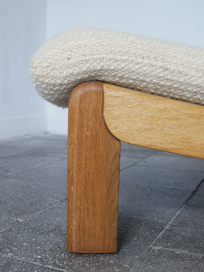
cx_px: 104
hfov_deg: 33.6
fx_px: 338
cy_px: 137
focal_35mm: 43
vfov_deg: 43.9
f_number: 5.6
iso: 400
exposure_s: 1/40
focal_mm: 26
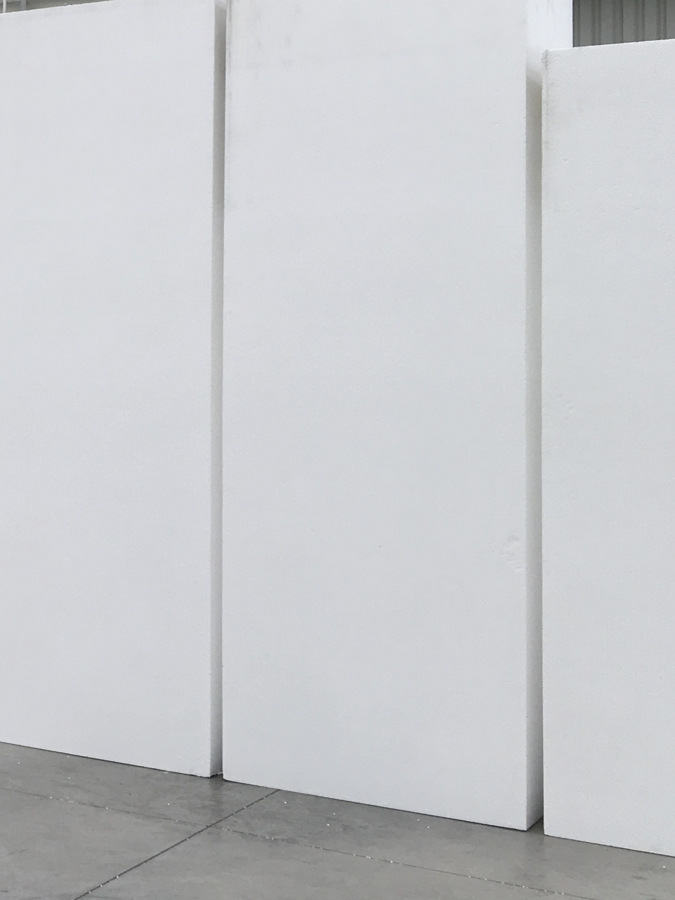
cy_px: 277
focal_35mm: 69
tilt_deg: +3.1
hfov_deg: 19.4
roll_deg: -1.1
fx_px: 1794
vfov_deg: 27.9
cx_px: -245
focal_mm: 4.15
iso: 25
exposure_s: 1/120
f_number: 2.2
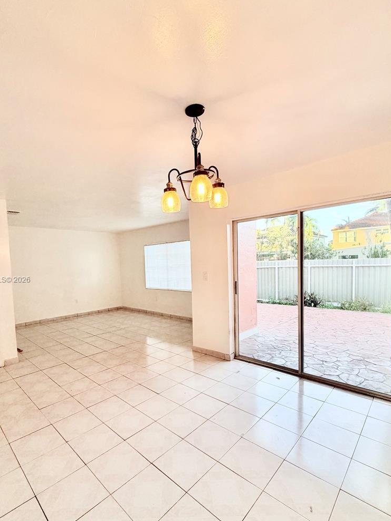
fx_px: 256
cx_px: 169
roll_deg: +2.2
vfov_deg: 90.9
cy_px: 280
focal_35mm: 17
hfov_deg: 74.4
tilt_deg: -3.8
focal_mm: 2.22
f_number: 2.2
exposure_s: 1/60
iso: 200
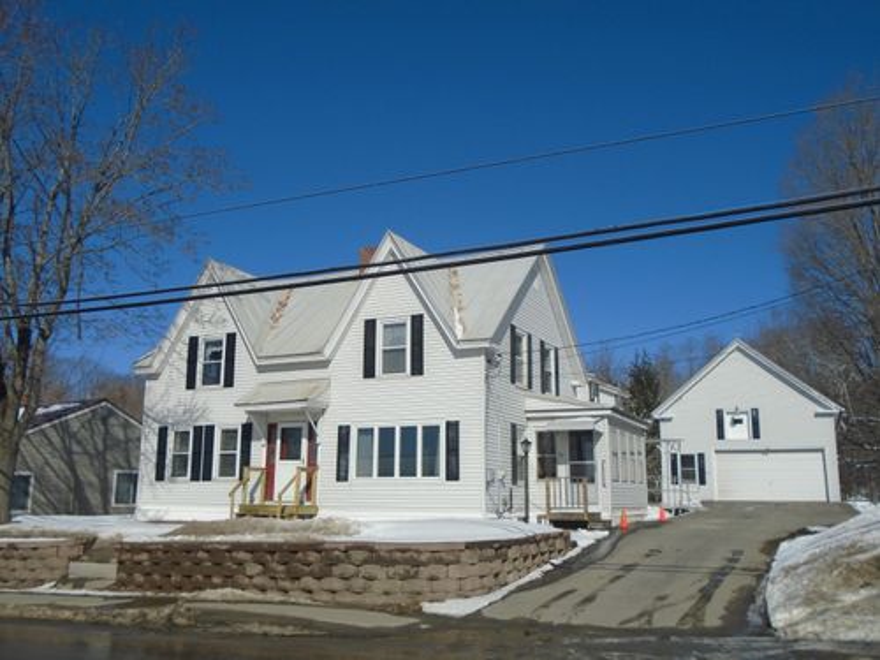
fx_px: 788
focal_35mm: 31
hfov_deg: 58.4
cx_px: 440
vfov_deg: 45.4
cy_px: 330
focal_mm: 5.5
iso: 100
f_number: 8.8
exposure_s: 1/500
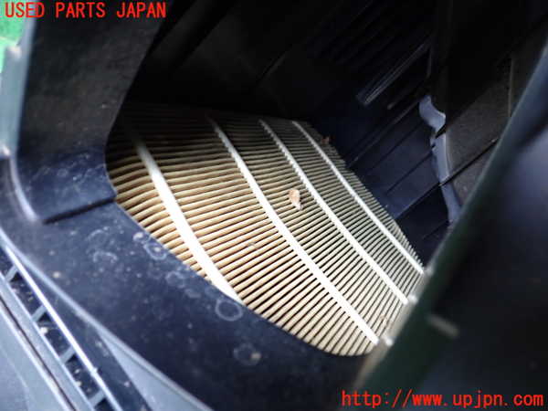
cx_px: 274
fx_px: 475
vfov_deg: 46.8
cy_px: 206
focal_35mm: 30
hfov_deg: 60.0
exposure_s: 1/30
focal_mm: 5.4
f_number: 2.3
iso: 250
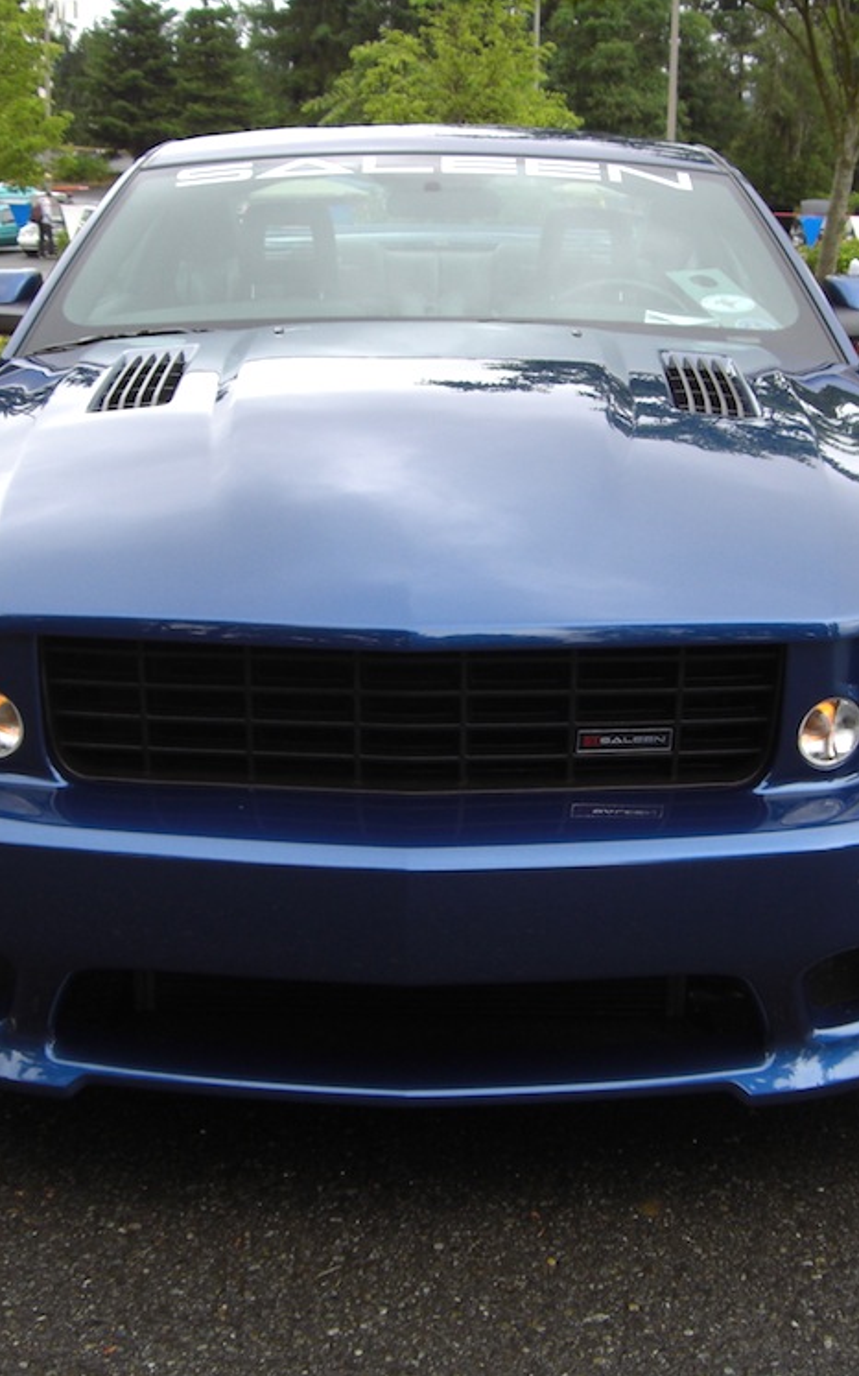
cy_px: 690
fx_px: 2023
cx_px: 435
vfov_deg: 37.5
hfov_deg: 24.0
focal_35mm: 54
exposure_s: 1/250
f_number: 2.7
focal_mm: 6.2
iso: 64
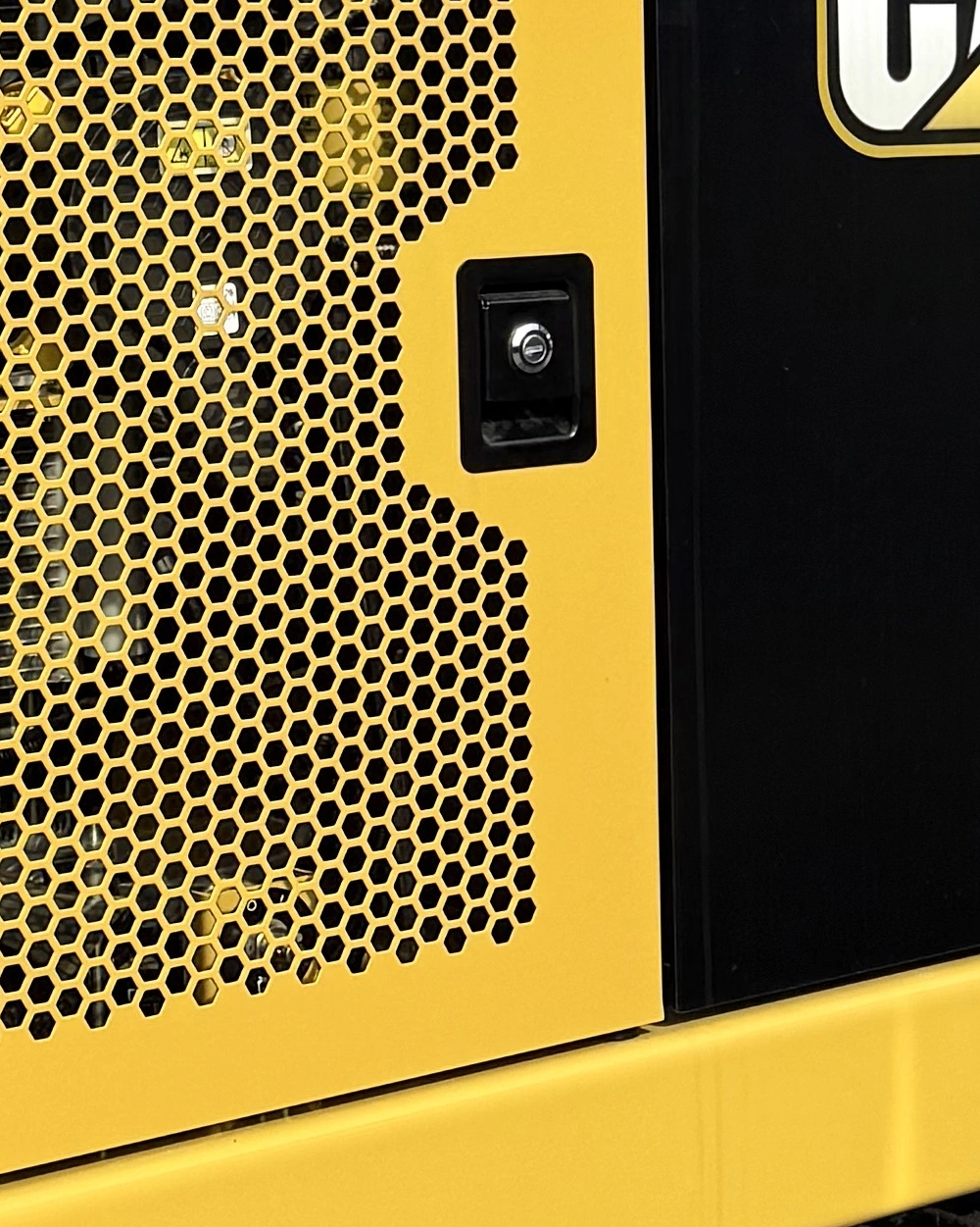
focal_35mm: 107
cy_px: 391
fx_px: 3881
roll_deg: +0.0
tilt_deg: -4.5
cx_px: 814
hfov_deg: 14.3
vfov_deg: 17.9
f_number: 1.78
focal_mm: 6.76
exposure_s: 1/4405
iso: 80
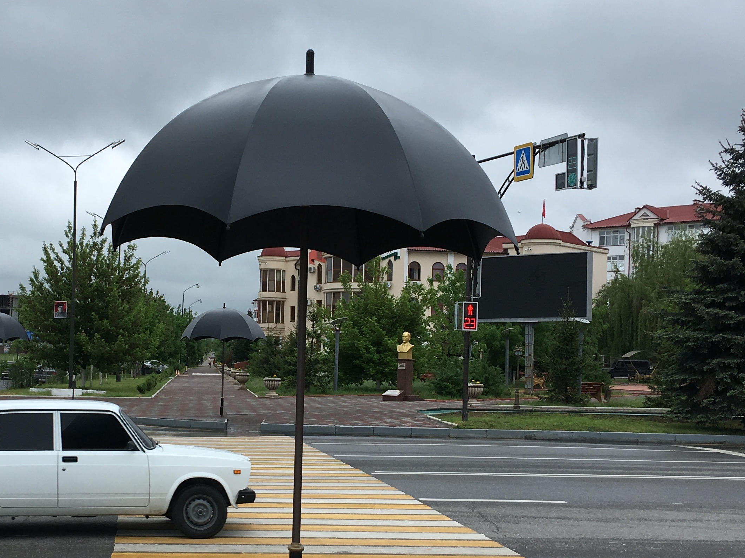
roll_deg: -1.8
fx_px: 1184
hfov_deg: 34.6
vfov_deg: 26.5
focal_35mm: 55
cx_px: 250
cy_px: 347
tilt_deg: +0.2
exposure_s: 1/1148
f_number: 2.2
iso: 25
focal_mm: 4.15
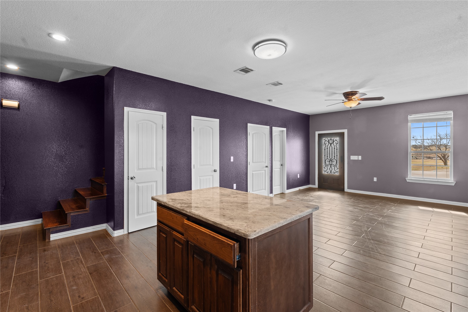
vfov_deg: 72.1
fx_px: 214
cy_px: 156
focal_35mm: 16
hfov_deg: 95.0
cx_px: 234
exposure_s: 1/2
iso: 640
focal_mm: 16.5
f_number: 9
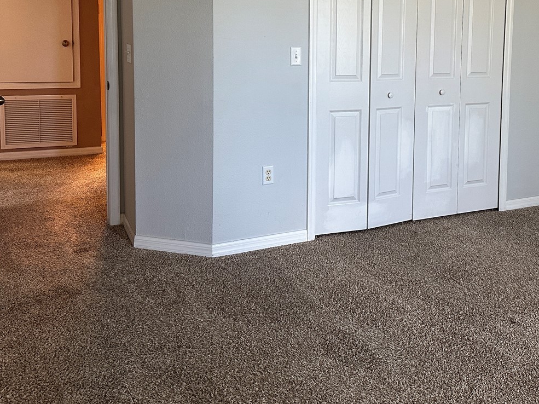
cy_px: 89
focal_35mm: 39
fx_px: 607
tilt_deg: -5.5
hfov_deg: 47.2
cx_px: 355
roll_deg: -0.9
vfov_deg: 35.7
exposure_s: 1/60
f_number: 1.78
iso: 250
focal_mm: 6.86
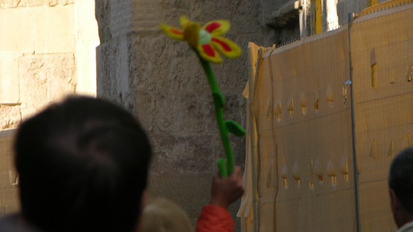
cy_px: 40
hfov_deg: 4.0
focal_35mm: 539
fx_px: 5902
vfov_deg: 2.3
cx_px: 300
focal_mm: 71.2
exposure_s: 1/172
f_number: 4.7
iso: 50
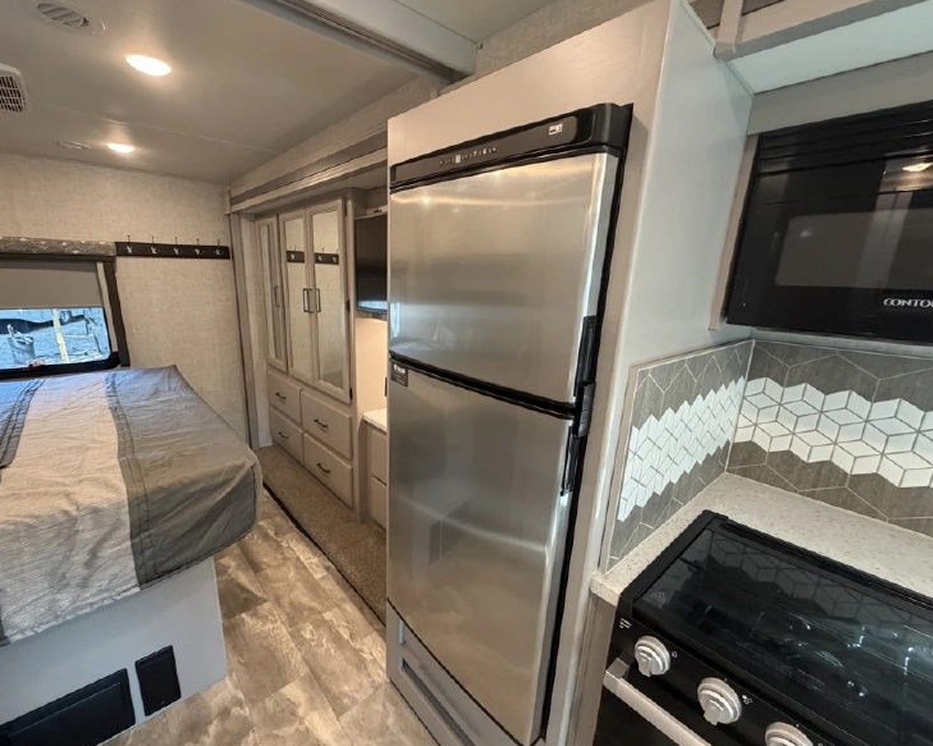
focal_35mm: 15
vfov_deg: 84.0
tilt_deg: -16.7
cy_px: 380
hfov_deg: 96.7
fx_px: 414
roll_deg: +0.5
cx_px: 439
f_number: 2.2
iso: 320
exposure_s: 1/69
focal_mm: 2.22
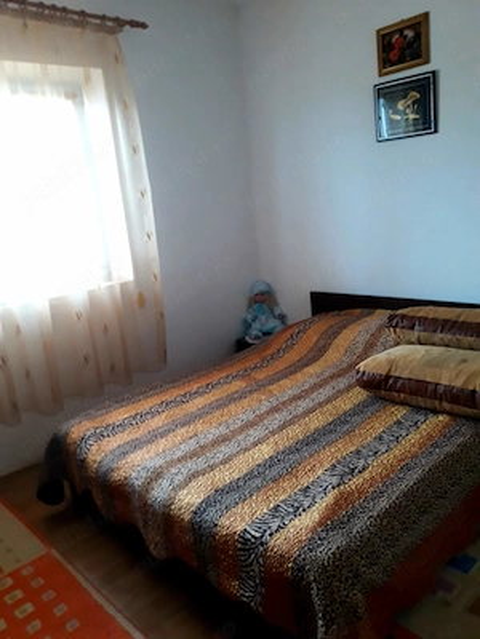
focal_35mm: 27
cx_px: 240
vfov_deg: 65.3
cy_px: 320
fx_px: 499
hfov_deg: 51.4
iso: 250
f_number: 1.7
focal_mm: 3.71
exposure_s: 1/25
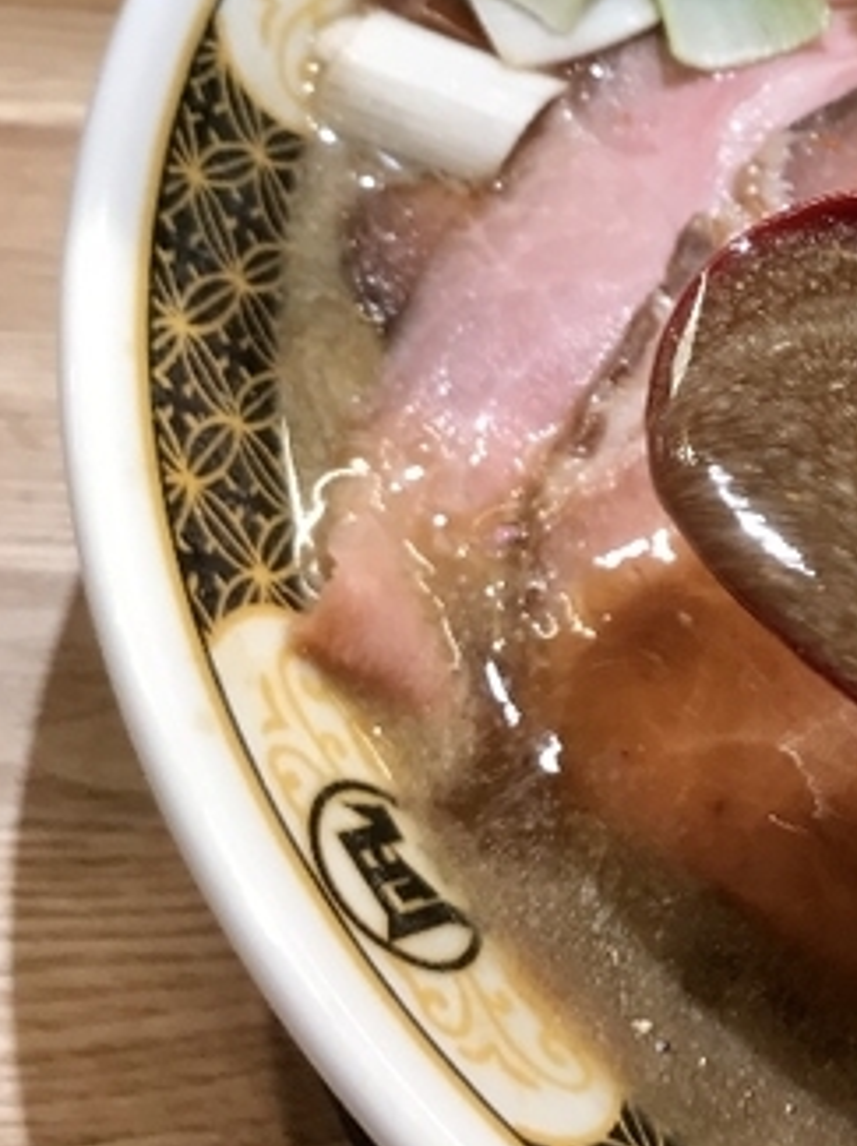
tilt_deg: -51.2
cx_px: 995
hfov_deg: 20.1
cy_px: 176
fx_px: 2282
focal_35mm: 69
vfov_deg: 27.4
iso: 32
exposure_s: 1/61
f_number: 1.8
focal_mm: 3.99
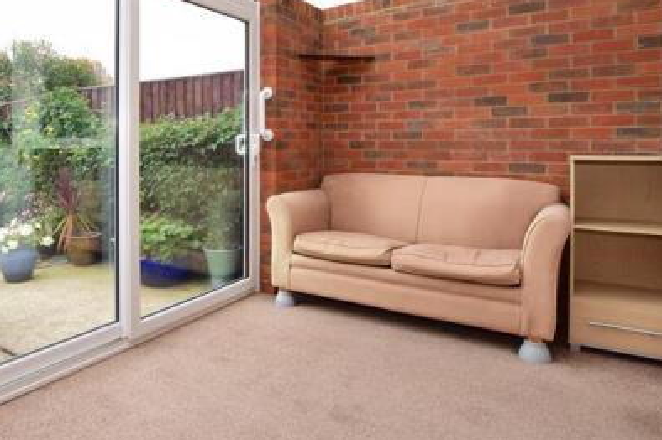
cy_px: 145
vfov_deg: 50.3
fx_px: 459
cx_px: 227
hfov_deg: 69.7
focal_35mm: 25
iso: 200
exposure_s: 1/125
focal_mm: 10
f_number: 5.6
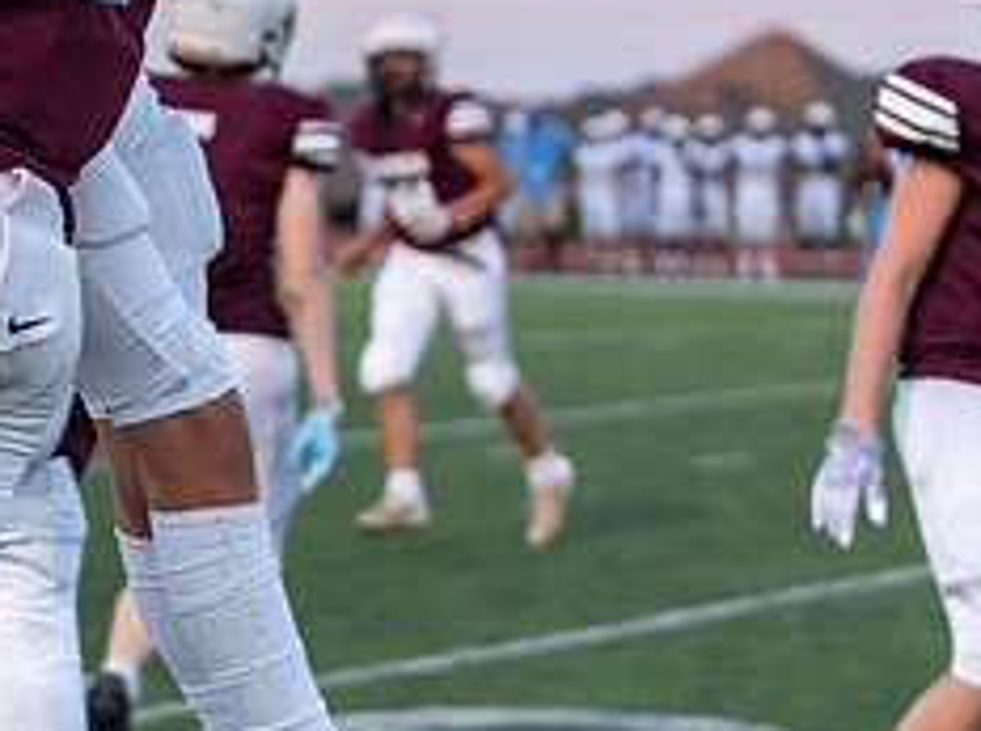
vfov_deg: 7.7
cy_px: 182
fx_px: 5430
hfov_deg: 10.2
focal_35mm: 192
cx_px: -170
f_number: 2.8
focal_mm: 70
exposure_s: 1/1250
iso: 1000
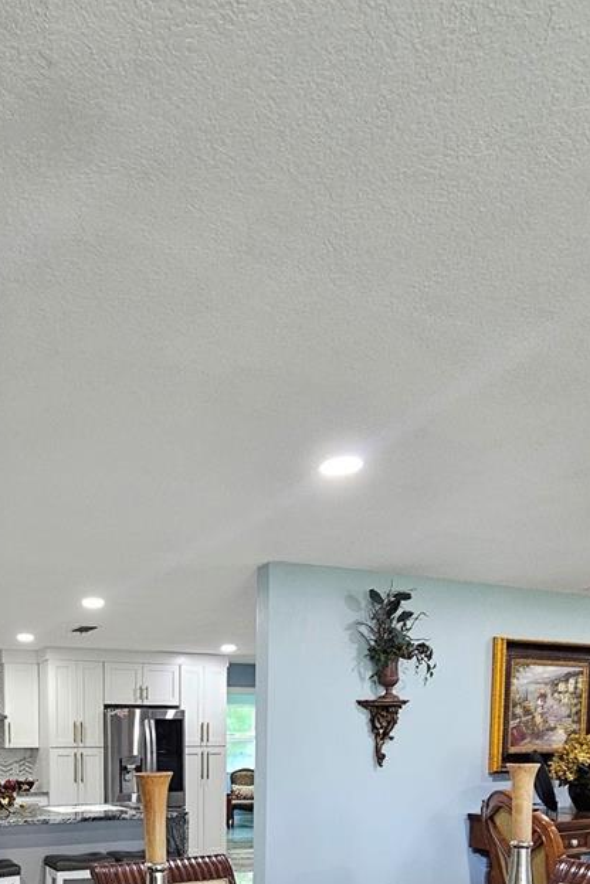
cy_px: 790
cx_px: 98
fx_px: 639
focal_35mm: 26
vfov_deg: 59.4
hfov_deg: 46.3
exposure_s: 1/60
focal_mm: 2.2
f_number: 2.2
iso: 320
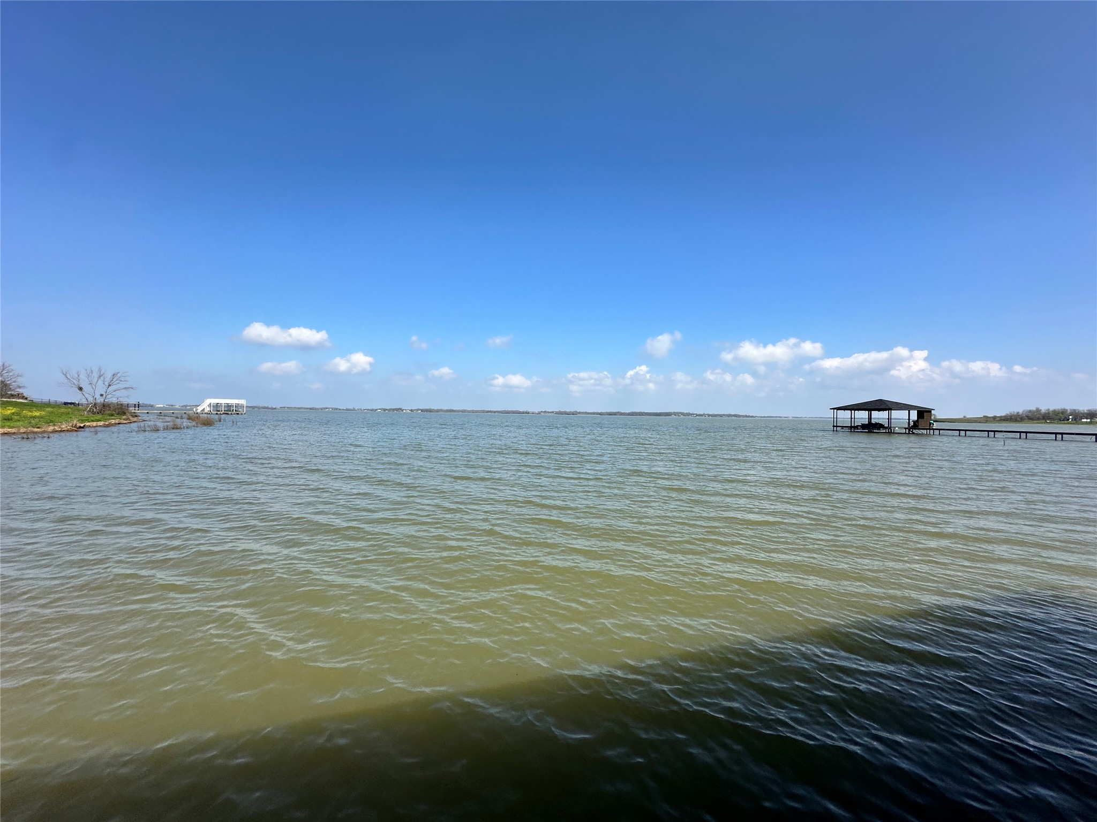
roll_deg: -1.3
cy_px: 411
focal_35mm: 14
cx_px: 548
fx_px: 444
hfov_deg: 102.1
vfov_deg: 85.7
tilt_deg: +0.8
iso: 50
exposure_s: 1/2747
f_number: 2.2
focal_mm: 2.22
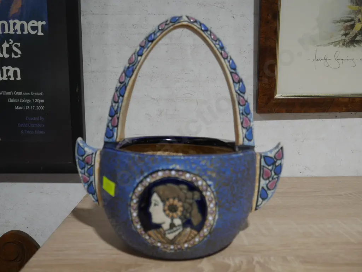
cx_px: 181
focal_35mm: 34
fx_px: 356
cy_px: 136
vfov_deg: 41.8
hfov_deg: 54.0
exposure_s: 1/60
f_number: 4
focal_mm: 17
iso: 320
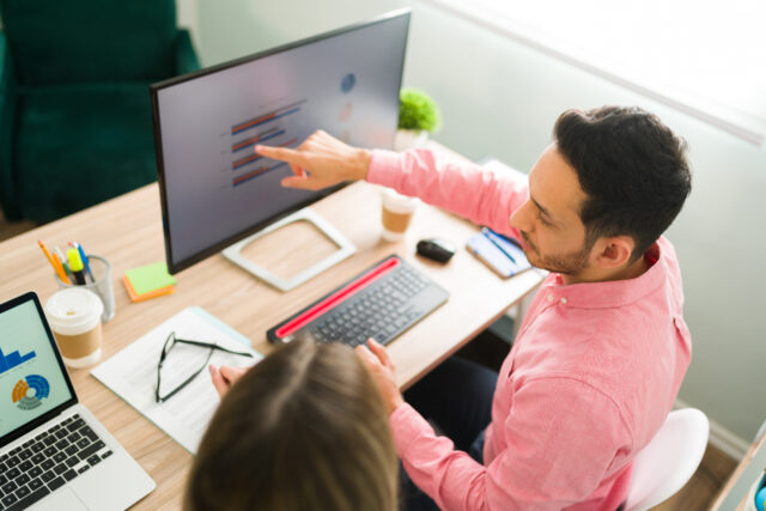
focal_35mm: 35
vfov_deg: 37.9
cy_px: 256
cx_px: 383
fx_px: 745
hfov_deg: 54.4
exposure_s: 1/160
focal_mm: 35
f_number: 1.8
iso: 250
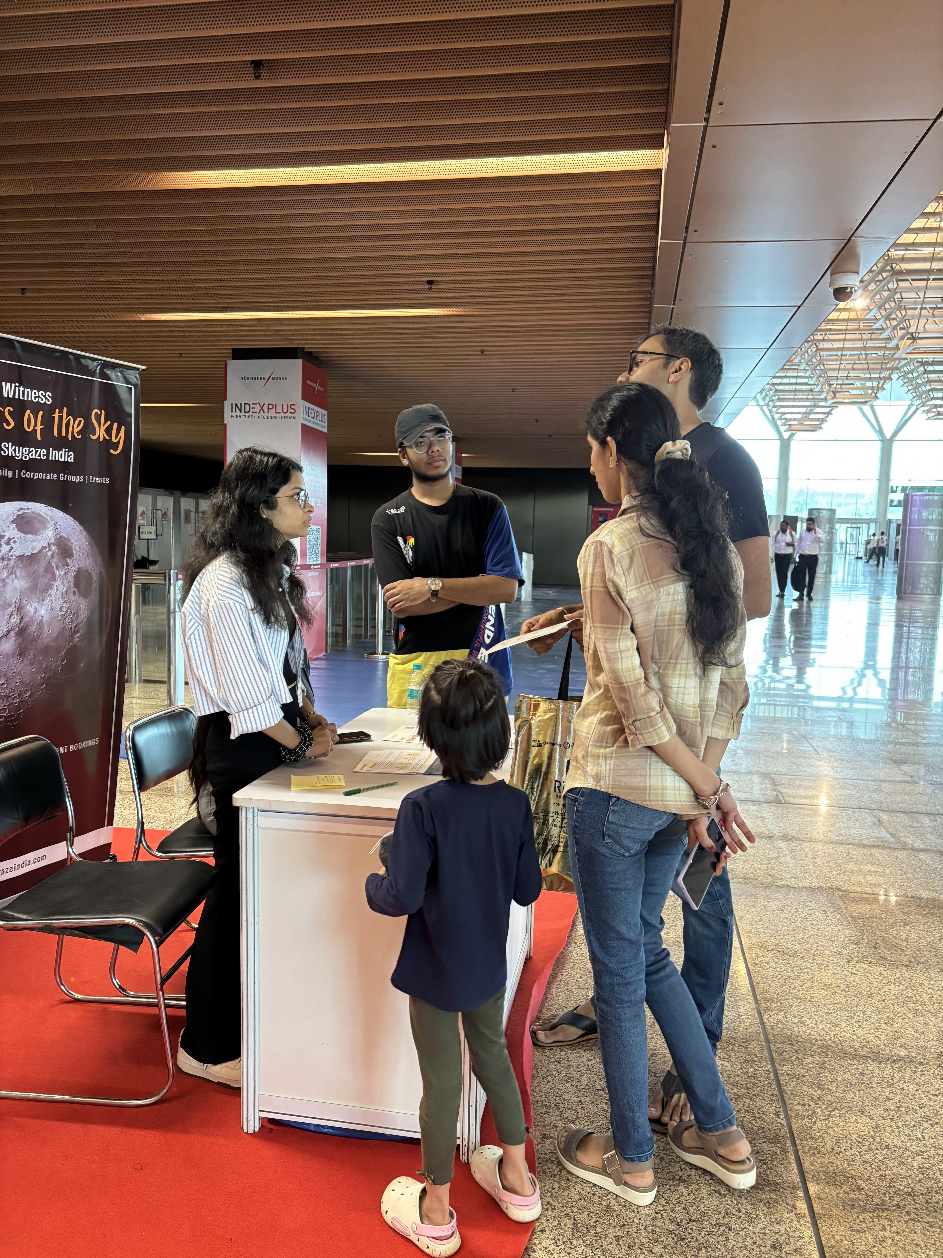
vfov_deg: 67.3
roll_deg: -0.8
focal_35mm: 26
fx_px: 944
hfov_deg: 53.1
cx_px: 472
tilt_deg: -7.2
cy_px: 629
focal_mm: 5.96
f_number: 1.6
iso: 320
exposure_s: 1/60
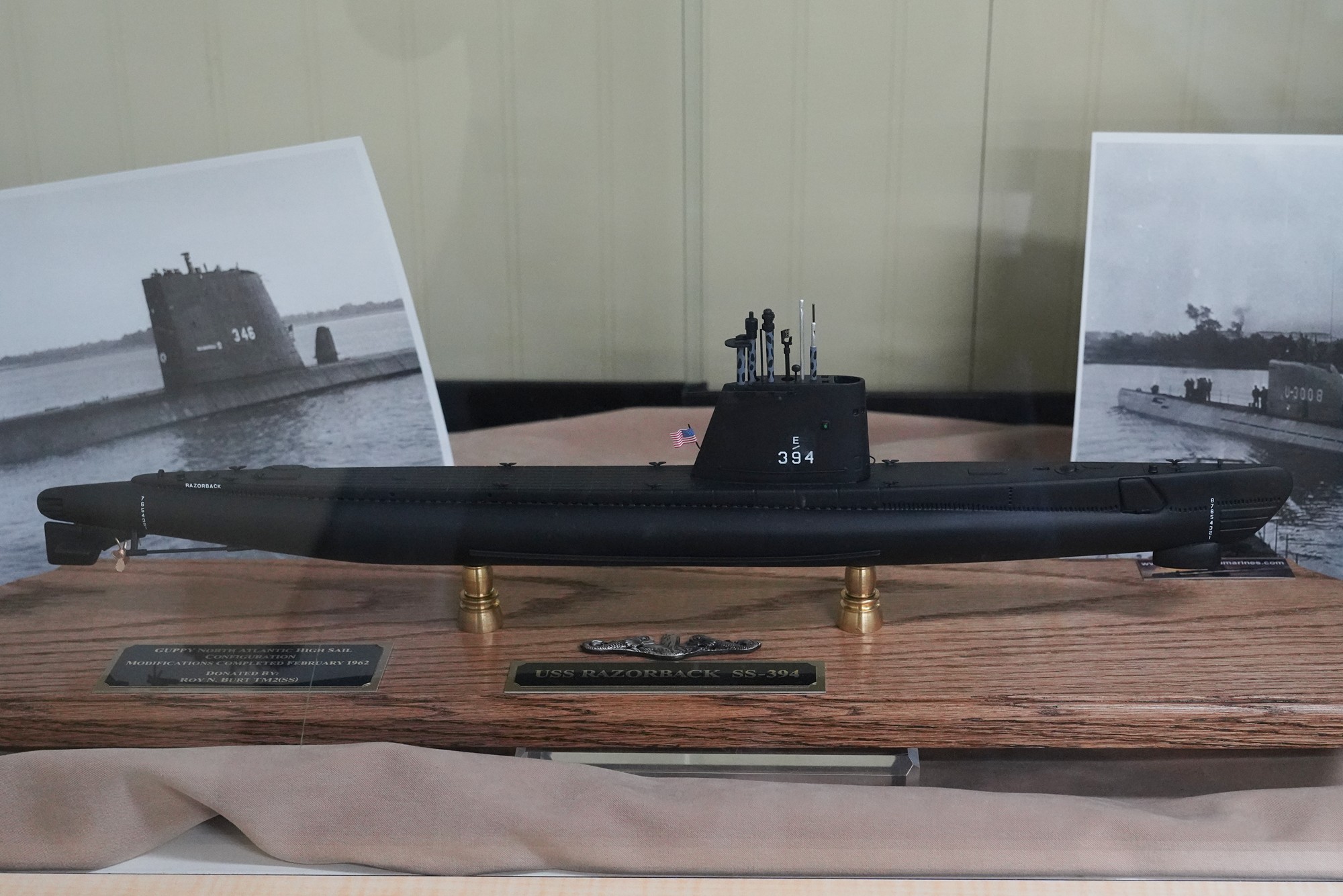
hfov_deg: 42.7
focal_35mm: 46
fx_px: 1716
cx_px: 672
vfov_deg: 29.3
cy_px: 448
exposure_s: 1/100
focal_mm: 46
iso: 6400
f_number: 6.3
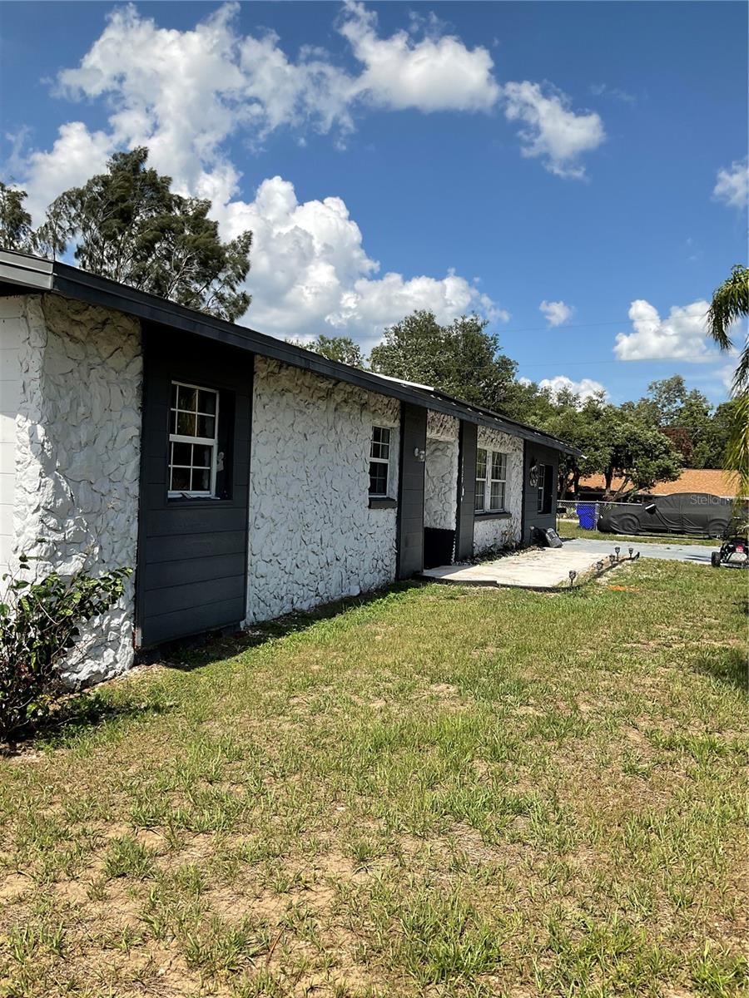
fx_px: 837
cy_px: 499
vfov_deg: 61.7
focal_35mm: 29
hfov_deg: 48.2
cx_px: 374
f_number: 1.8
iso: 16
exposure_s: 1/2320
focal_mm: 3
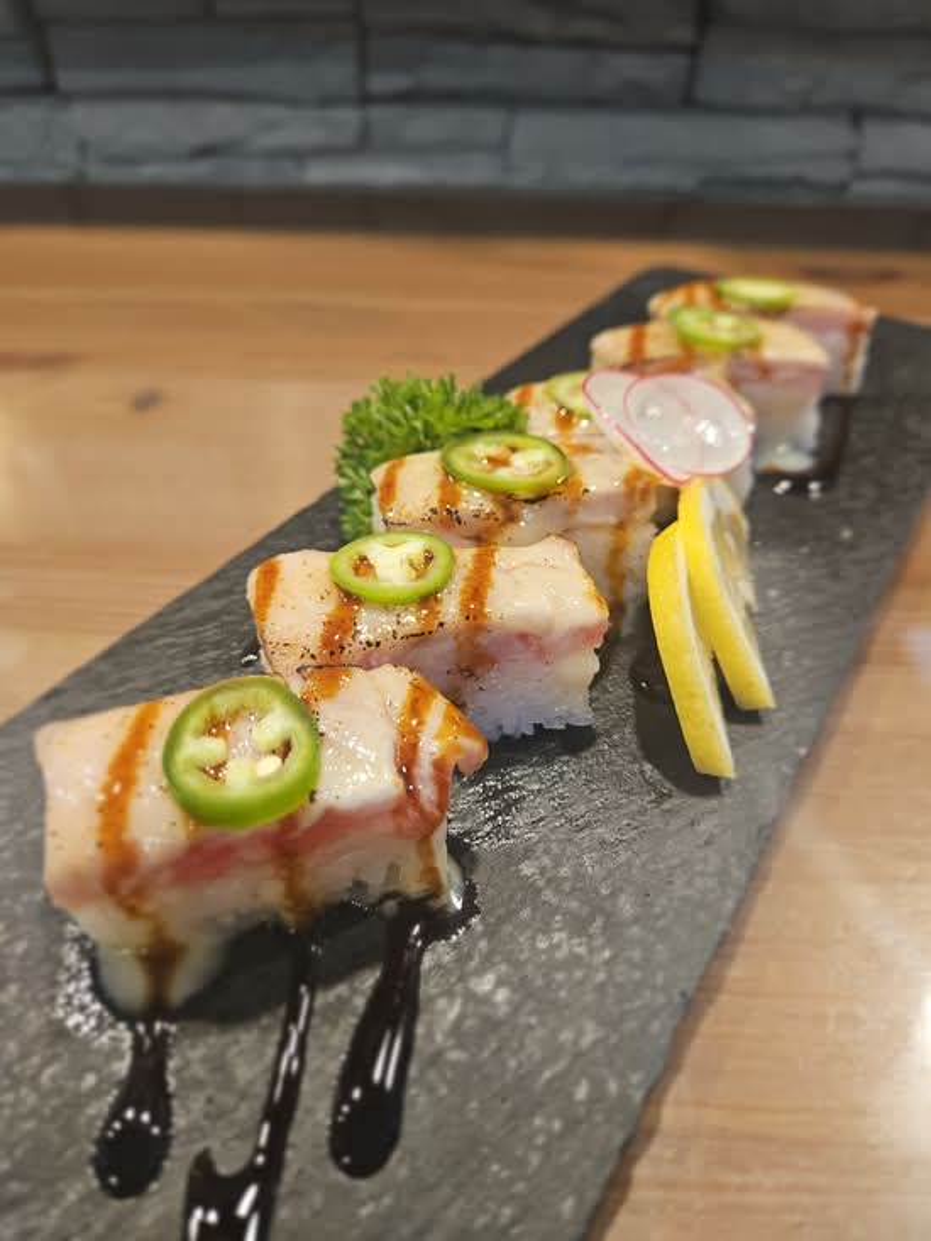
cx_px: 466
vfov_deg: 73.9
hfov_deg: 58.9
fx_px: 825
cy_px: 620
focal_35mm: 23
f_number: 1.8
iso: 250
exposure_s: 1/60
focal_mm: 5.4
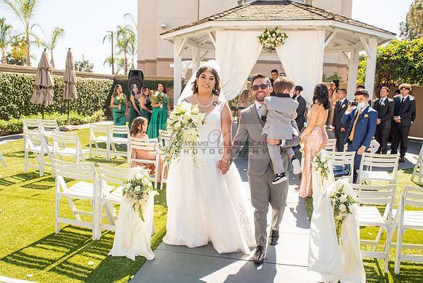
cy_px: 142
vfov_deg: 46.9
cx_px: 212
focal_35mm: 28
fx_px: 325
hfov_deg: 66.1
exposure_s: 1/200
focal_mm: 24
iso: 100
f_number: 5.6
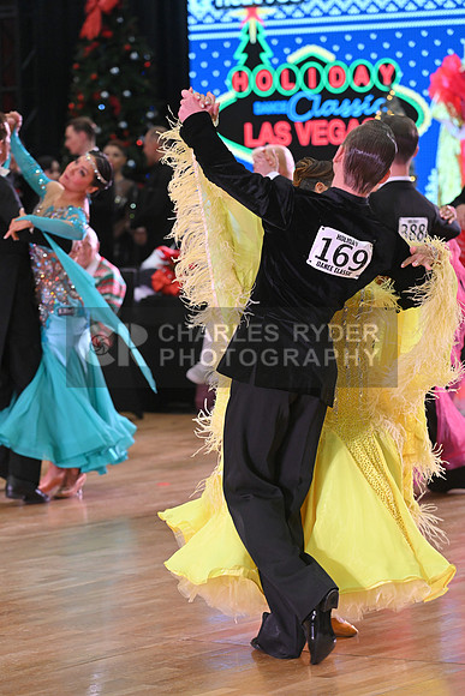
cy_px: 348
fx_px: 2904
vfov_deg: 13.7
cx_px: 232
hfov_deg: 9.2
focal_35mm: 150
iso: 3200
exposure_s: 1/400
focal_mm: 150
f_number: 5.6
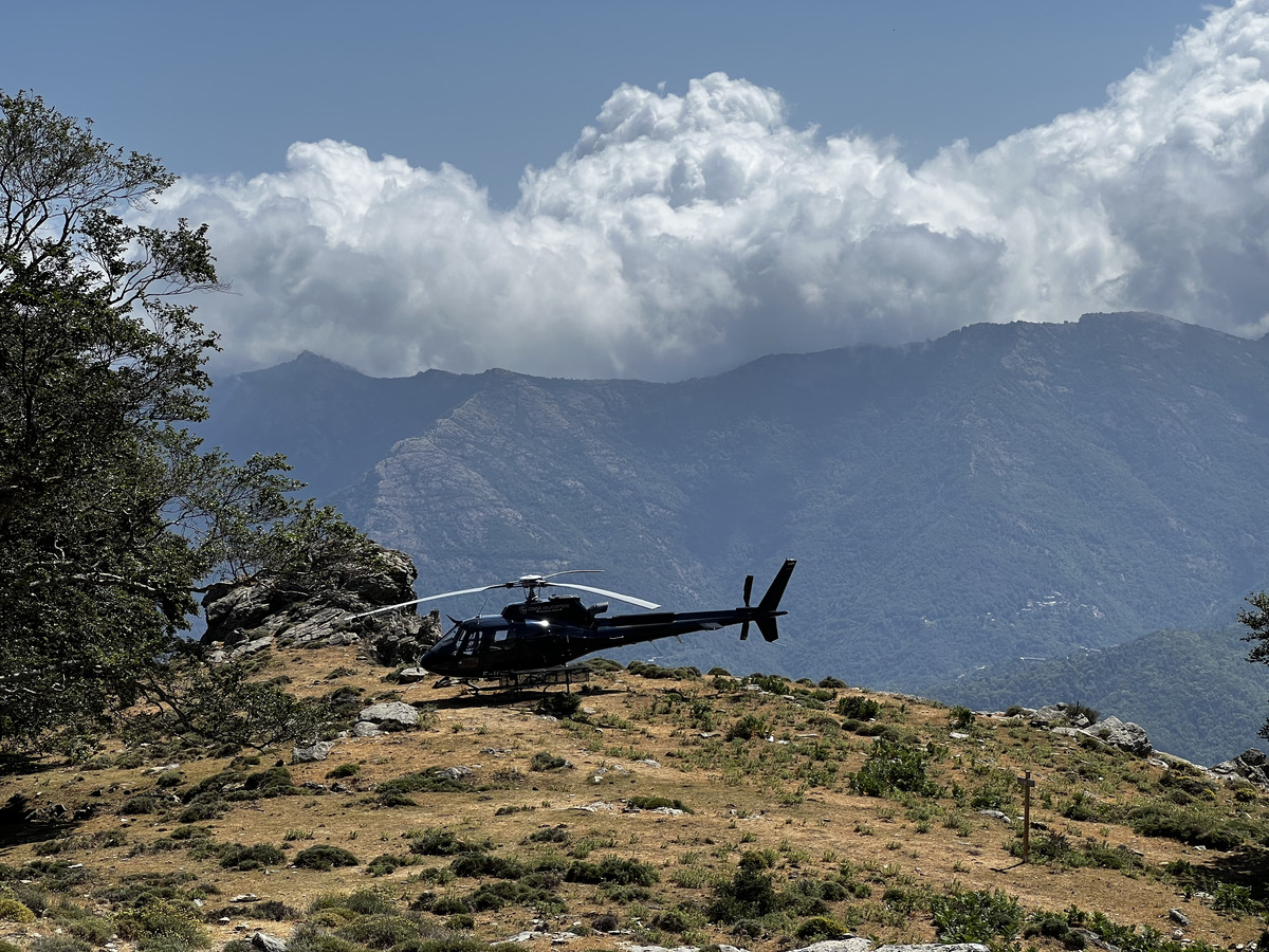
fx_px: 2823
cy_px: 476
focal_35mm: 77
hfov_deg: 25.3
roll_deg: +2.1
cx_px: 634
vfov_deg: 19.1
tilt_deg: -4.1
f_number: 2.8
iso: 32
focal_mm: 9
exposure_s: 1/1508
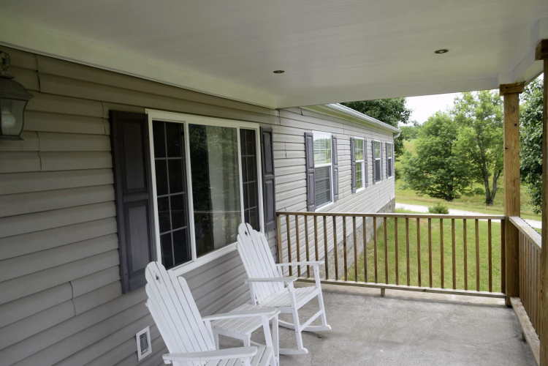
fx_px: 365
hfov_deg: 73.7
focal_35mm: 24
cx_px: 274
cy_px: 183
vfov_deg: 53.1
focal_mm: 16
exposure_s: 1/250
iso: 280
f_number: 8
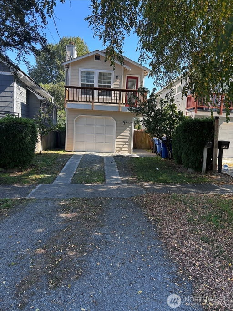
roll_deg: -2.9
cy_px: 156
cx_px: 116
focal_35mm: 26
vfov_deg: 67.3
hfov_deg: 53.0
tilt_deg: -4.6
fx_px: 233
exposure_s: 1/445
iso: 50
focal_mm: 5.7
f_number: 1.5
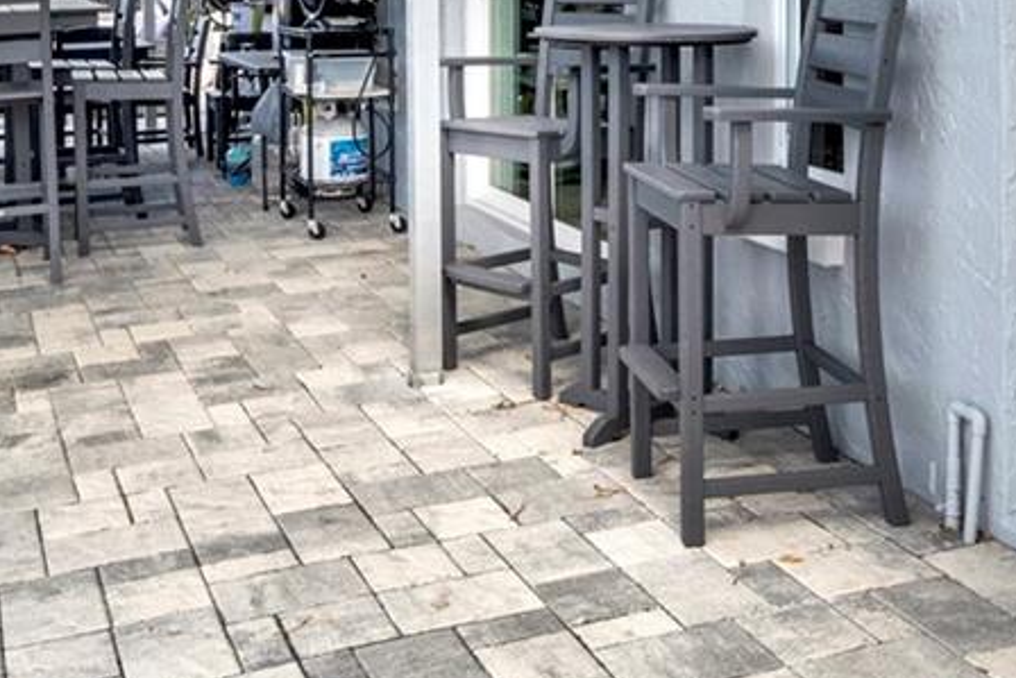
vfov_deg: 25.4
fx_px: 1411
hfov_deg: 39.6
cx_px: 522
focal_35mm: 50
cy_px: -37
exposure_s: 1/500
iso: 250
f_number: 7.1
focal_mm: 14
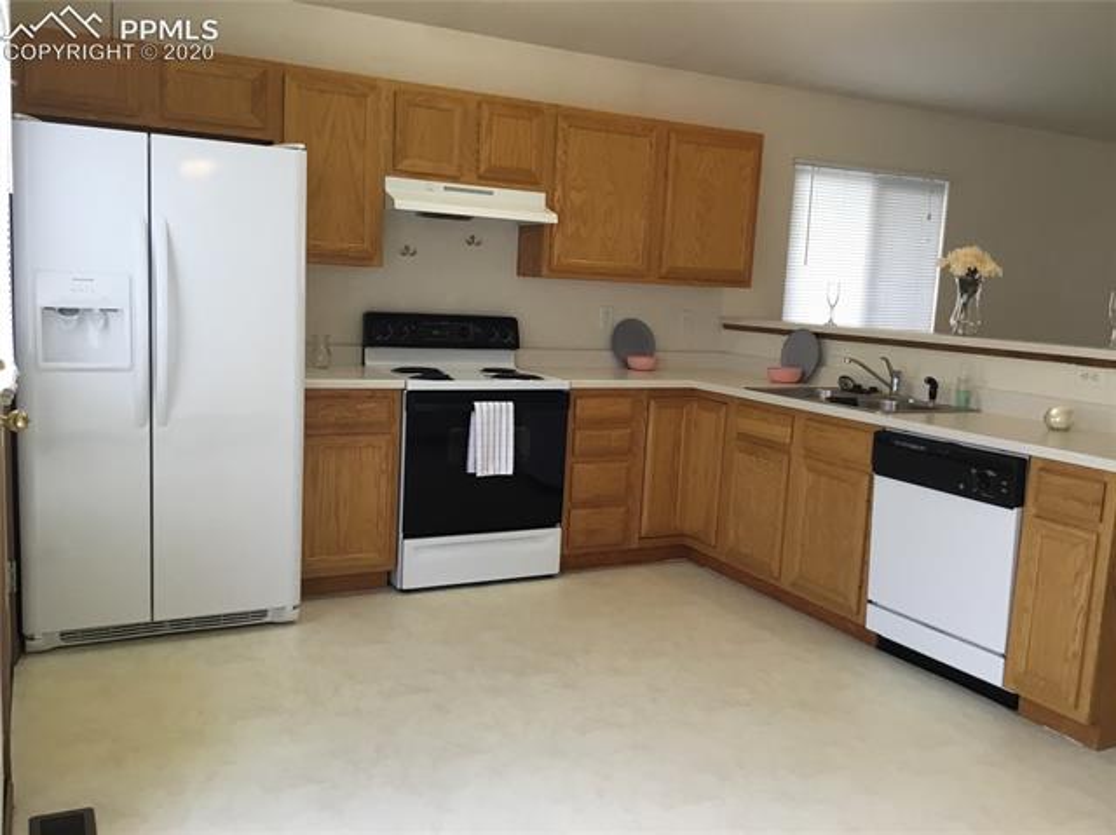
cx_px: 558
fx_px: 999
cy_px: 418
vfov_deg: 45.4
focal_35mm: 31
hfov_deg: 58.4
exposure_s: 1/30
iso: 50
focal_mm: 3.3
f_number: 2.4
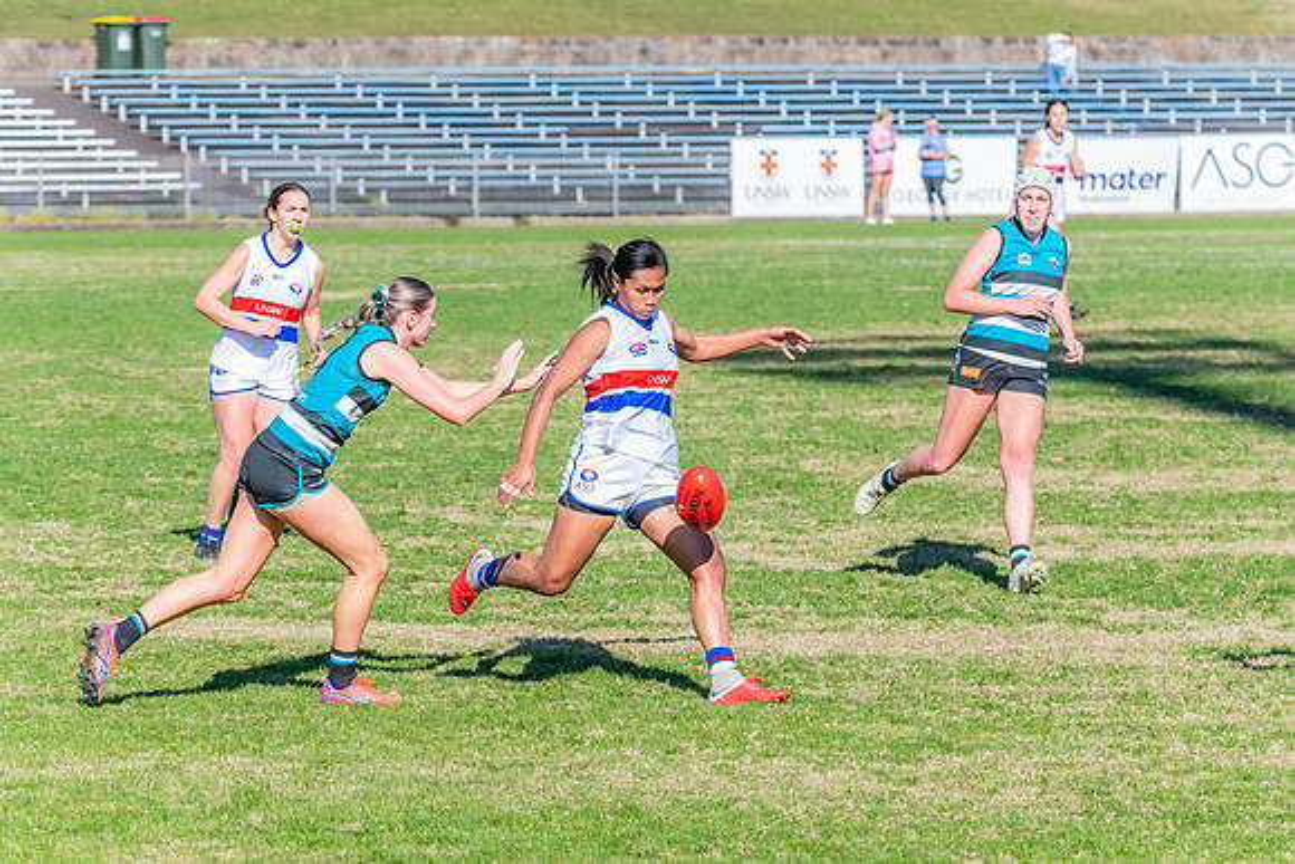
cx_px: 683
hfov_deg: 8.9
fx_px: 8290
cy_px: 448
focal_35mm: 230
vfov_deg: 6.0
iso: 800
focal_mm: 200
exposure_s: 1/1600
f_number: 10
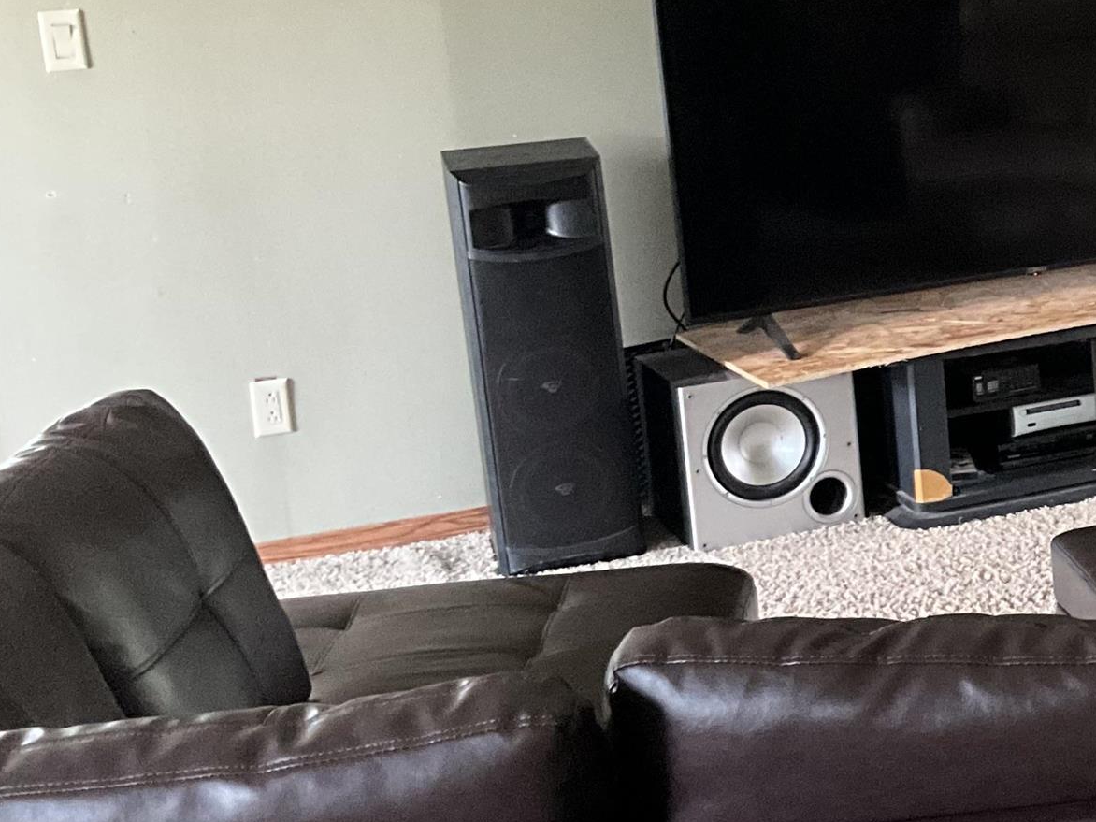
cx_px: 1430
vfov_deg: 19.3
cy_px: 265
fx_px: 2406
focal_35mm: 76
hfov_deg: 22.8
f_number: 1.8
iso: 320
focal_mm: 3
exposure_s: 1/41
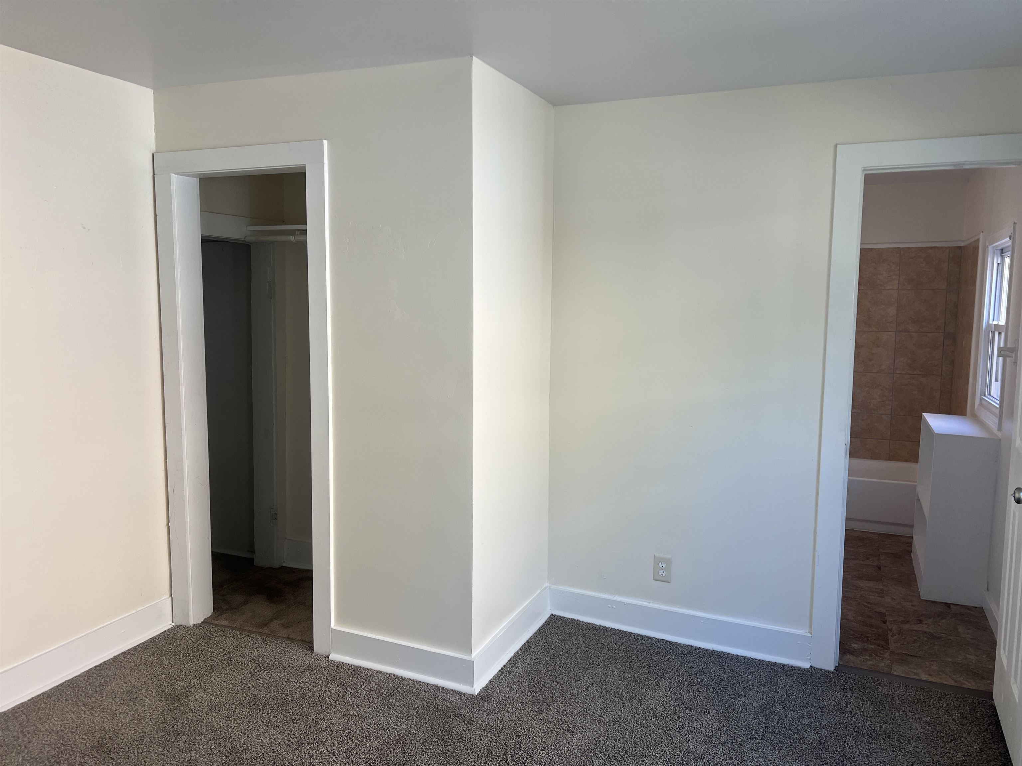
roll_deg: -0.3
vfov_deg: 53.1
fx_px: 768
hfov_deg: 67.3
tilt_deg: -6.2
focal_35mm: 26
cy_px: 383
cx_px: 511
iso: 64
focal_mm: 5.7
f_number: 1.5
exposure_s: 1/121
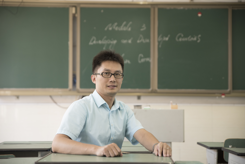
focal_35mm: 70
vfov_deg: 19.5
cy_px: 82
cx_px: 122
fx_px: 477
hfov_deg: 28.8
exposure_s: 1/125
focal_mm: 70
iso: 900
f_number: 2.8
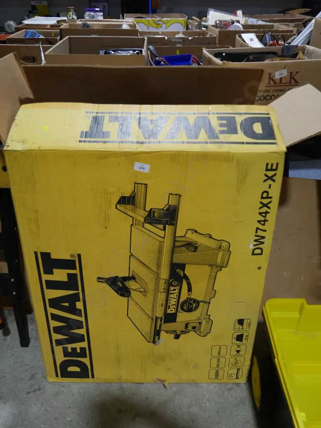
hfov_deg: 41.8
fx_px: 420
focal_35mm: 34
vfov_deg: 53.9
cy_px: 214
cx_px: 160
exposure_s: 1/60
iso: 320
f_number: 4
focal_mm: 17
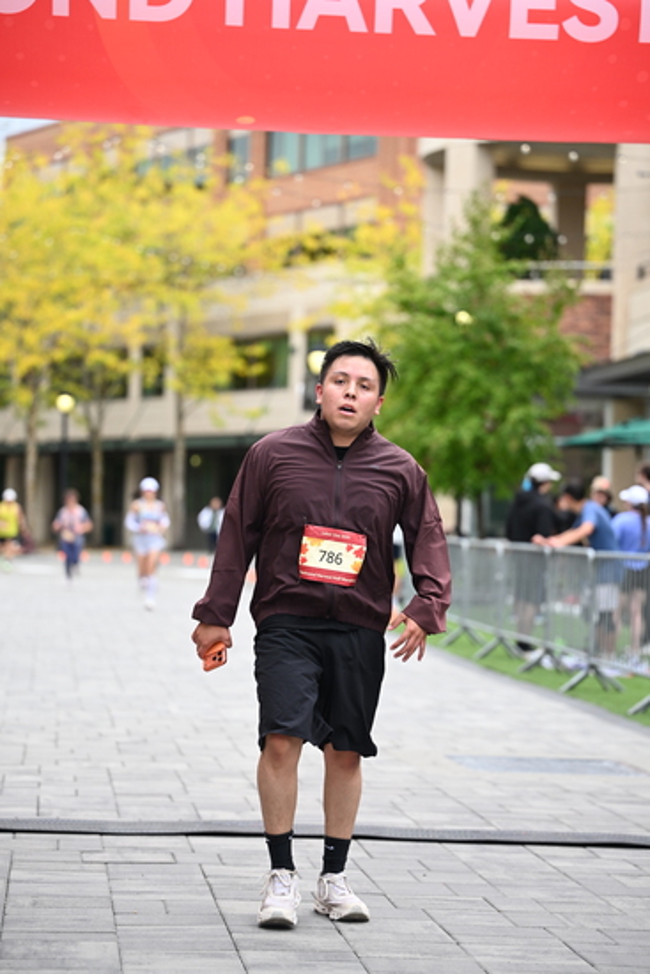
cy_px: 487
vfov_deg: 20.8
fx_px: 2652
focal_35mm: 98
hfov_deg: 14.0
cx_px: 325
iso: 640
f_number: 2.8
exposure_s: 1/2000
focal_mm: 98
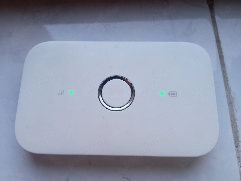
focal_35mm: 27
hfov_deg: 65.3
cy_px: 90
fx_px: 188
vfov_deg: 51.4
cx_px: 120
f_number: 2.2
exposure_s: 1/33.3
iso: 123
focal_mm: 3.79
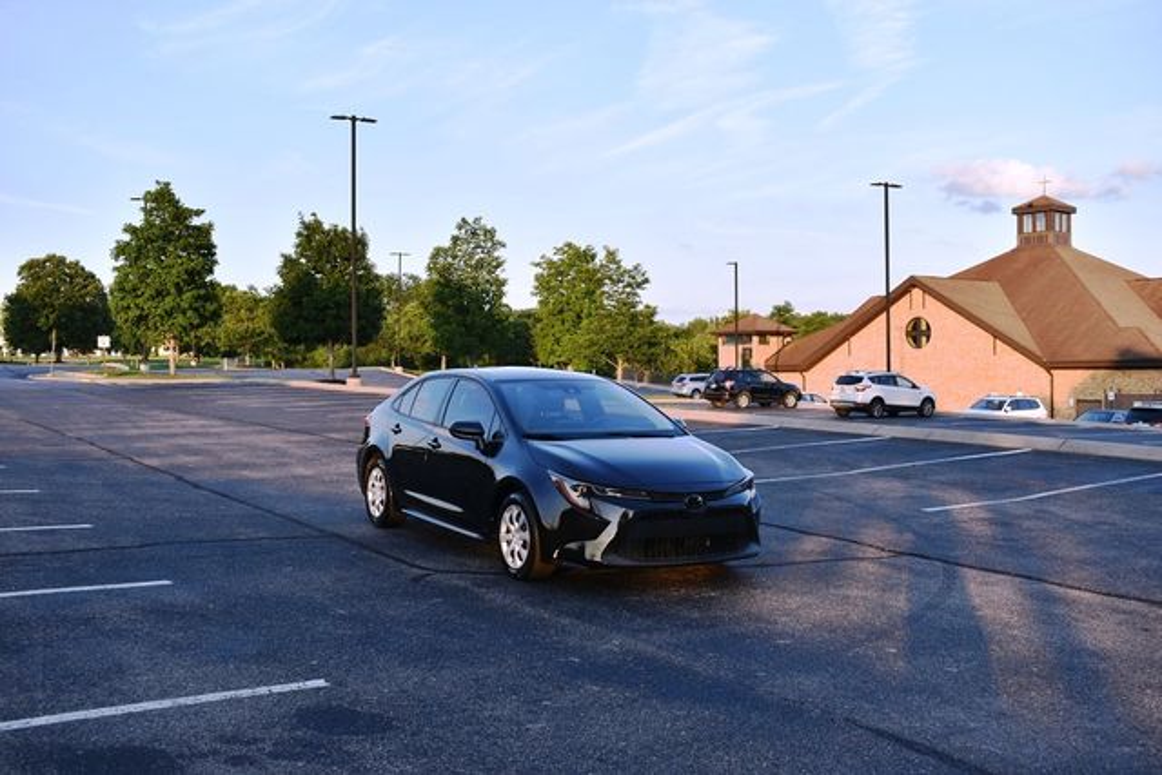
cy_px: 388
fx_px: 1211
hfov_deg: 51.3
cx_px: 581
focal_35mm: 38
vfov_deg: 35.5
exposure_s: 1/250
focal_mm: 25
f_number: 5.6
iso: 220
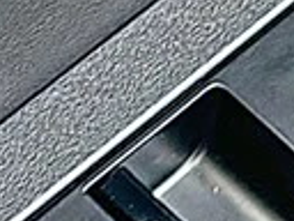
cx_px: 377
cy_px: 114
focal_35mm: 240
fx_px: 2038
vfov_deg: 6.2
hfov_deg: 8.1
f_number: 1.78
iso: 50
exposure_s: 1/72
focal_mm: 6.86
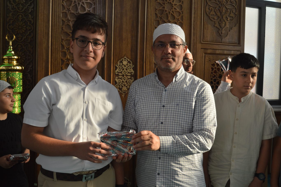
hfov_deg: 51.3
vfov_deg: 35.5
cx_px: 140
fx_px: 293
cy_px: 94
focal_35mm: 38
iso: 400
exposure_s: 1/125
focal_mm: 25
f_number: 5.6
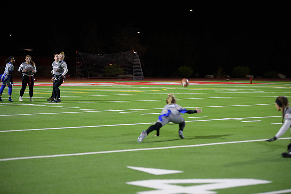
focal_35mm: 122
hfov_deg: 16.8
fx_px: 986
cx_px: 146
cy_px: 97
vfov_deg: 11.2
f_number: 2.8
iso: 1100
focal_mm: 122
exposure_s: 1/200
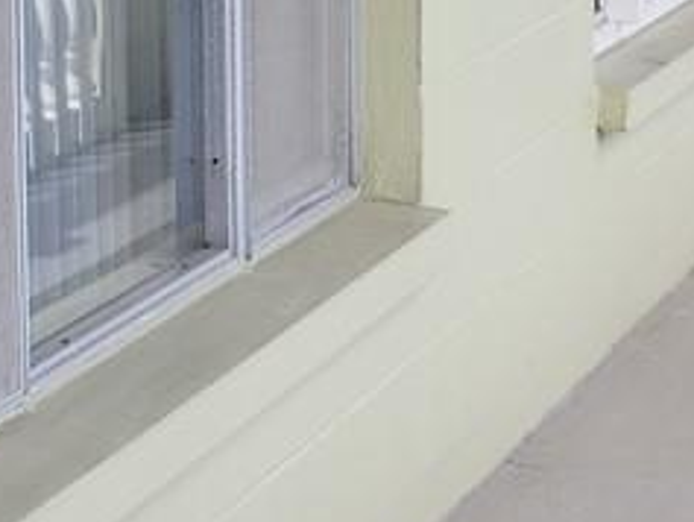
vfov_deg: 9.5
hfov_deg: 10.1
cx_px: -1262
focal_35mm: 155
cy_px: 15
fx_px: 3109
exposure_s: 1/368
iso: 20
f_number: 1.8
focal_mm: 5.4
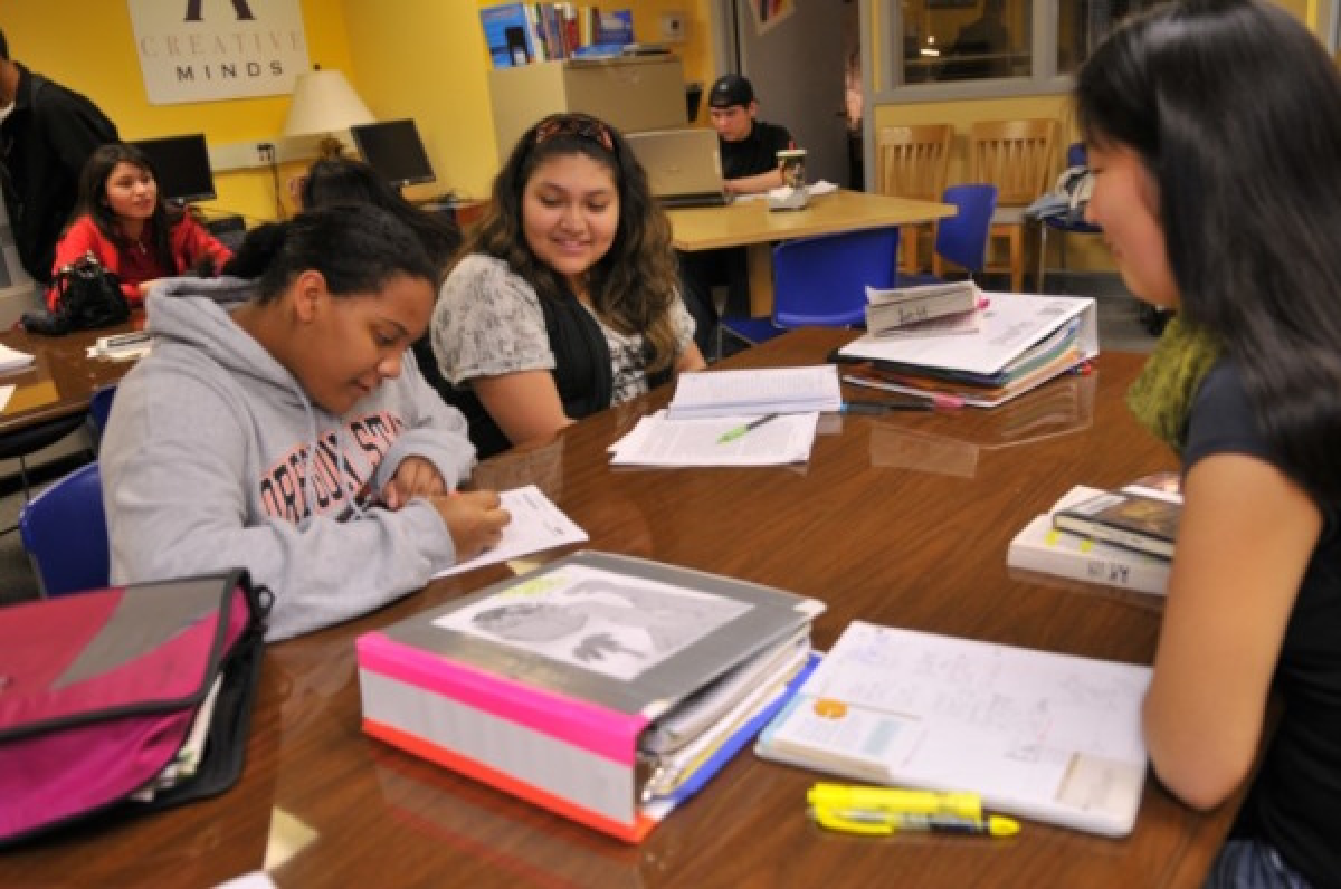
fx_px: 1060
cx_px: 670
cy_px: 444
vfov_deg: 45.5
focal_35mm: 28
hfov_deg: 64.6
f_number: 2.8
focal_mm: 19
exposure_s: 1/125
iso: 400
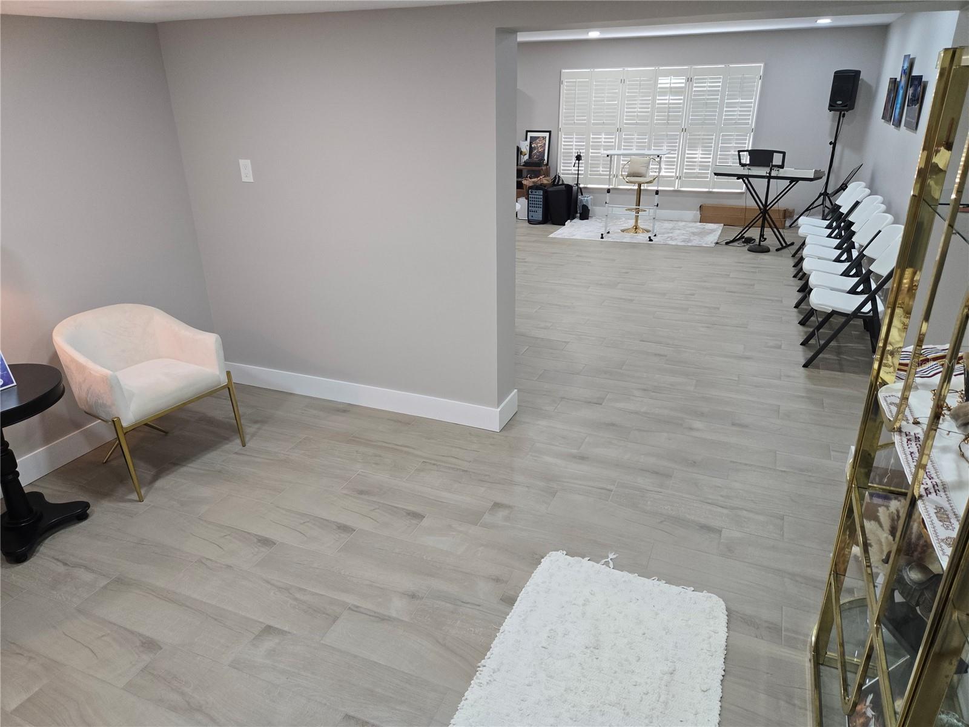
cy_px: 364
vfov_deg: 58.9
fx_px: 644
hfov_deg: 73.9
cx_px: 484
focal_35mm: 23
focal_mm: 5.4
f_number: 1.8
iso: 200
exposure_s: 1/120
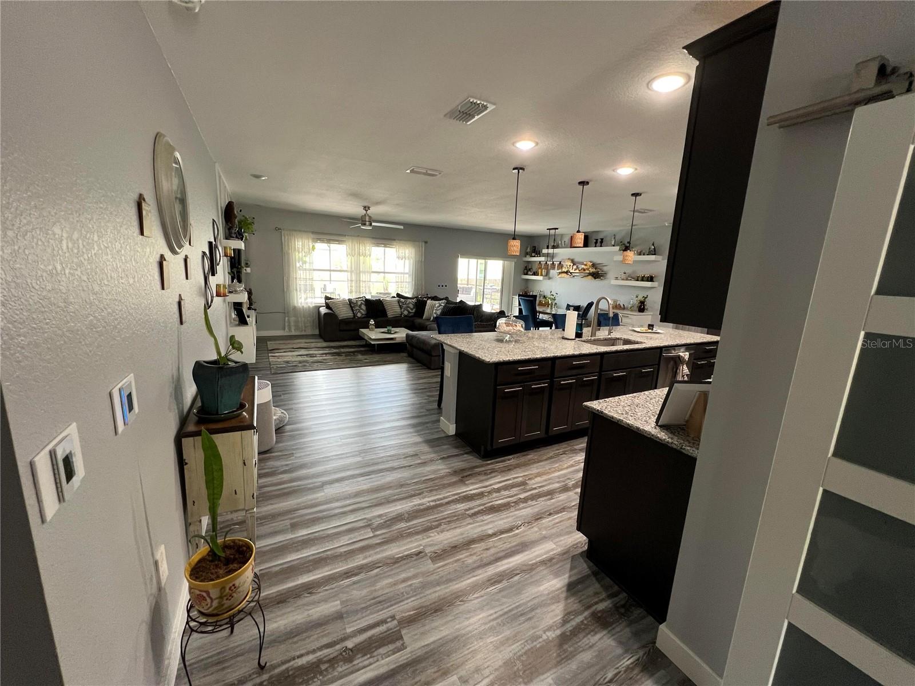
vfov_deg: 89.9
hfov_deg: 106.2
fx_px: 344
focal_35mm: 13
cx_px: 458
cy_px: 343
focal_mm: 1.57
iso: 160
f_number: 1.8
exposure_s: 1/60
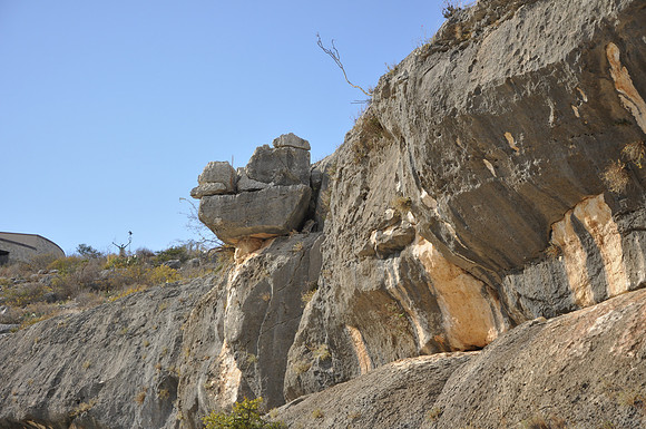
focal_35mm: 87
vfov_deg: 15.7
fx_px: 1559
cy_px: 214
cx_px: 323
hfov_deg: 23.4
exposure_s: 1/160
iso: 200
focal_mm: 58
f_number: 6.3
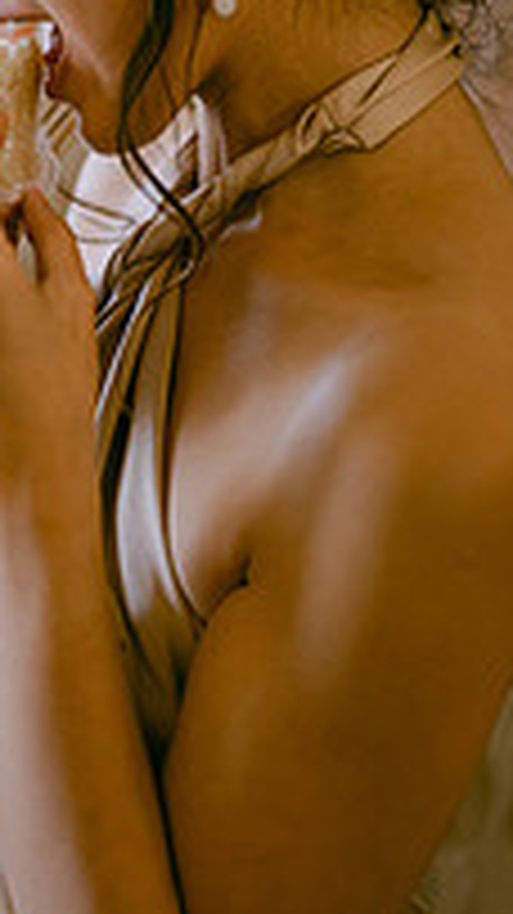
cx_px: -68
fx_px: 2809
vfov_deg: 18.2
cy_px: 122
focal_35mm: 116
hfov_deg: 10.3
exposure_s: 1/250
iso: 400
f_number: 1.8
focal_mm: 50
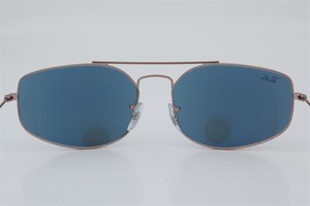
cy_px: 103
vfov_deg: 18.2
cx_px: 155
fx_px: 645
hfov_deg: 27.0
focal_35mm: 75
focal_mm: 50
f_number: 29
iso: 100
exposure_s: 1/4
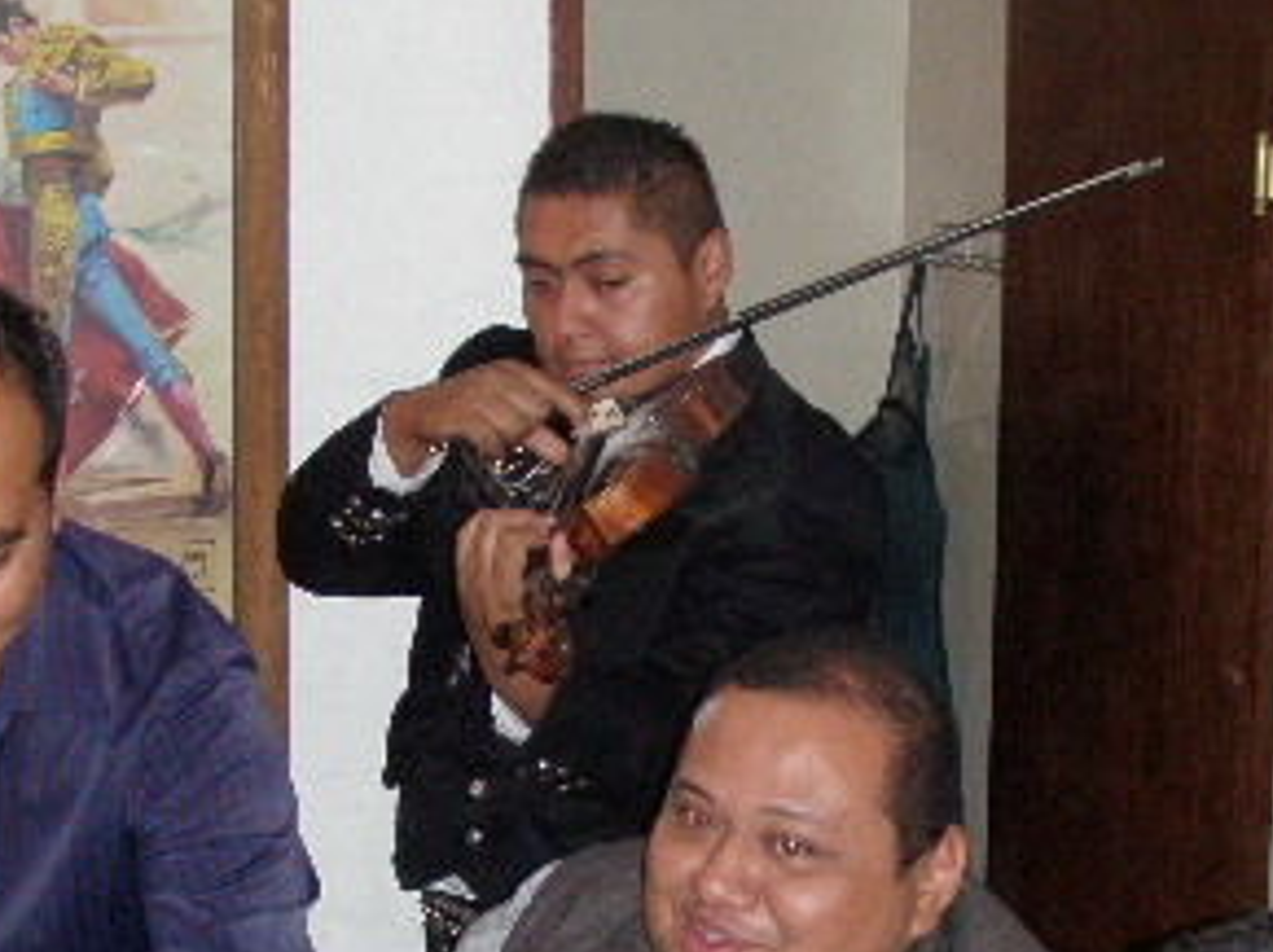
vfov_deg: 17.4
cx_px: 707
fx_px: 3087
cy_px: 755
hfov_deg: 23.3
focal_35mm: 84
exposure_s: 1/30
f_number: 3.5
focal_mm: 6.7
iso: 250
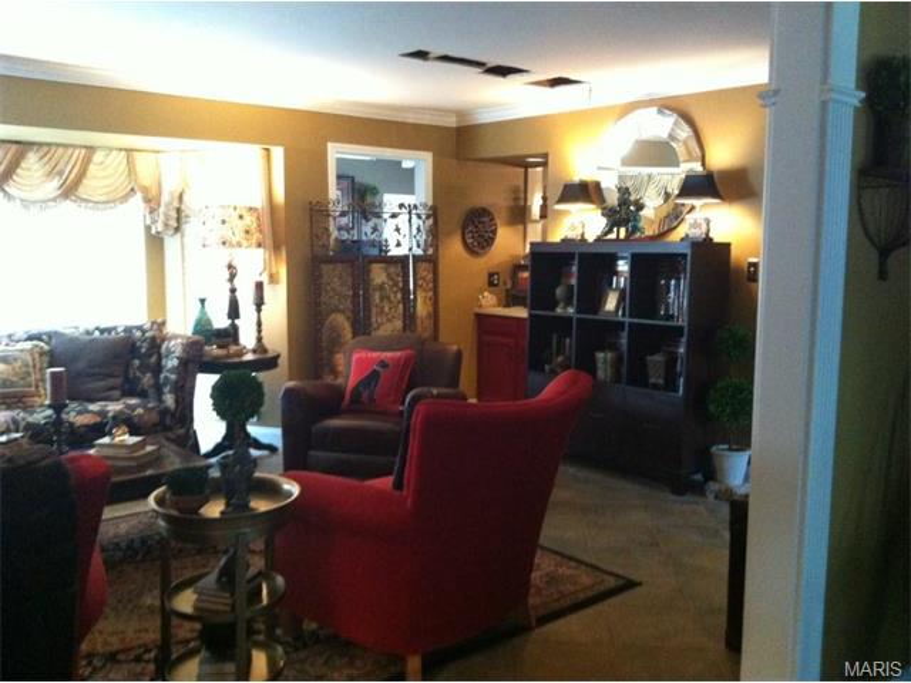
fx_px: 921
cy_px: 342
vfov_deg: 40.7
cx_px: 456
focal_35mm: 35
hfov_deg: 52.6
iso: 640
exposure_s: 1/15
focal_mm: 3.85
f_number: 2.8
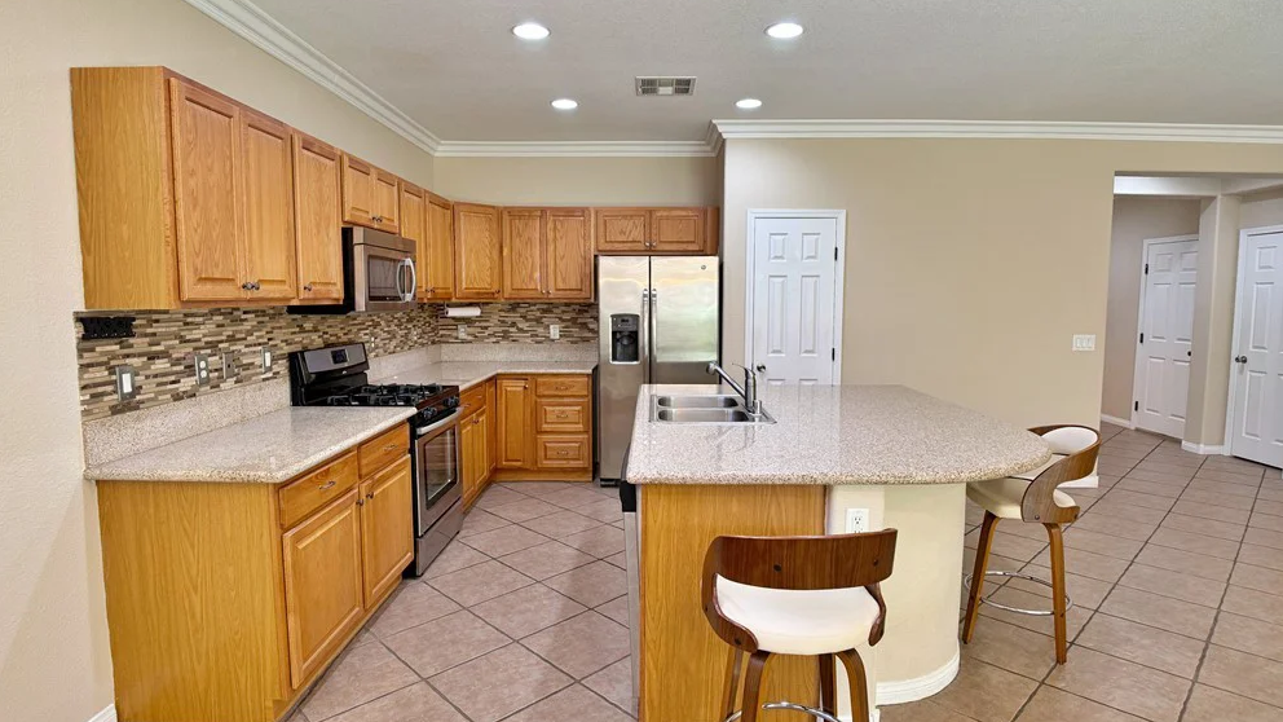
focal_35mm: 27
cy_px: 355
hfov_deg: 69.9
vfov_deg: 42.9
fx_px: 919
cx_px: 647
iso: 160
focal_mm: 6.76
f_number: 1.78
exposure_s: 1/60
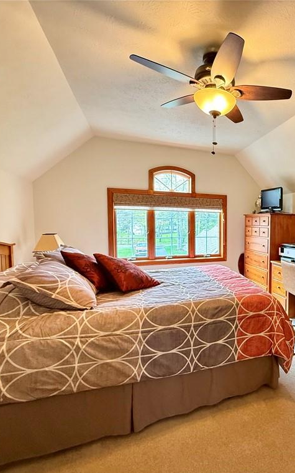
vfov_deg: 85.1
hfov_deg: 53.1
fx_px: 257
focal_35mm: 20
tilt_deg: -3.8
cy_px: 238
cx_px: 260
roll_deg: -0.7
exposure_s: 1/60
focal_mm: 2.22
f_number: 2.2
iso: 500
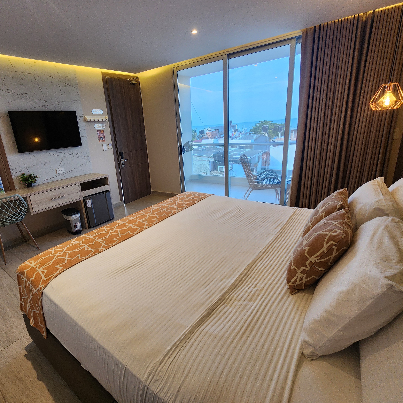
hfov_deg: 86.7
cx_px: 169
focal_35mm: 16
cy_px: 195
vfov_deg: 87.4
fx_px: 211
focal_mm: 2.2
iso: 160
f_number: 2.2
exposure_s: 1/60
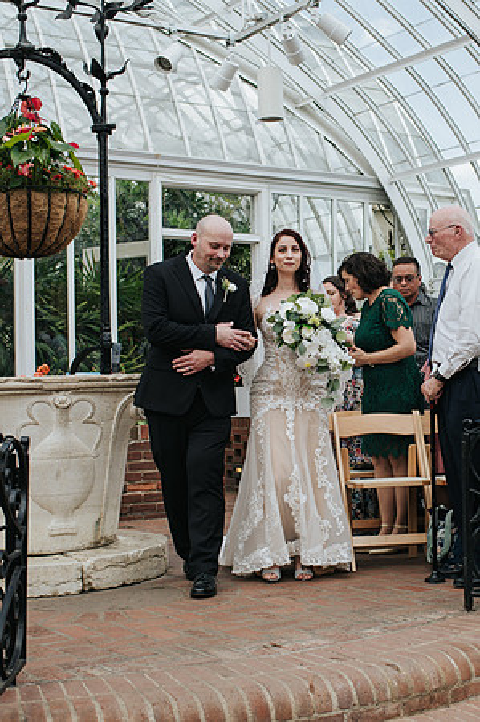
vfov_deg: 34.1
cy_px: 380
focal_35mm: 59
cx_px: 340
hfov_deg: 22.9
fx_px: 1178
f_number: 3.5
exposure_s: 1/800
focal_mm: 35
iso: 220
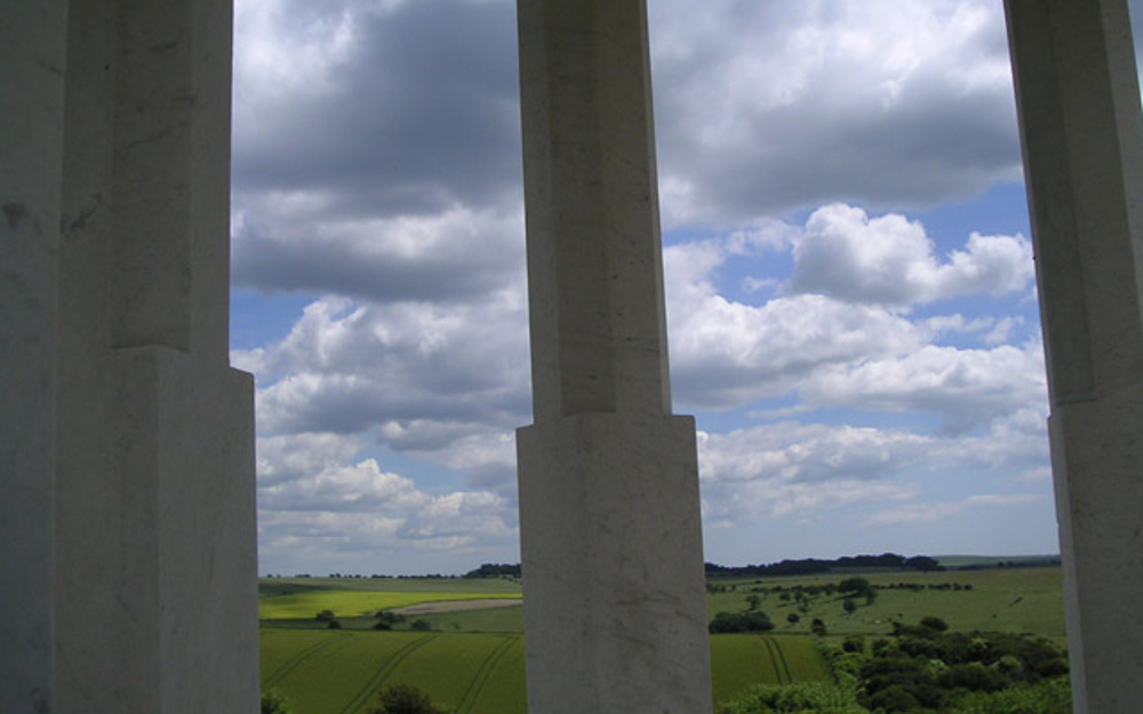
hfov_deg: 48.2
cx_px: 567
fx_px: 1277
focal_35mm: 41
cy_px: 335
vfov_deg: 31.2
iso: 50
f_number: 6.7
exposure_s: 1/350
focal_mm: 6
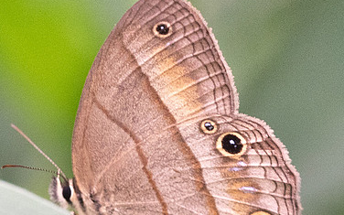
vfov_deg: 1.3
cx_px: 176
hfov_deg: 2.1
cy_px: 228
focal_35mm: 986
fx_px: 9244
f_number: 4.5
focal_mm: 150
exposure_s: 1/400
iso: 1000
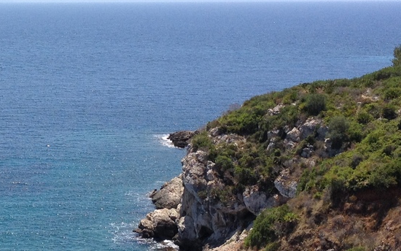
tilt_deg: -7.0
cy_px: 80
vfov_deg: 12.1
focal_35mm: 108
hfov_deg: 18.6
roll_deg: +1.2
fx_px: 1181
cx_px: -36
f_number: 2.4
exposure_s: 1/1727
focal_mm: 4.28
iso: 50
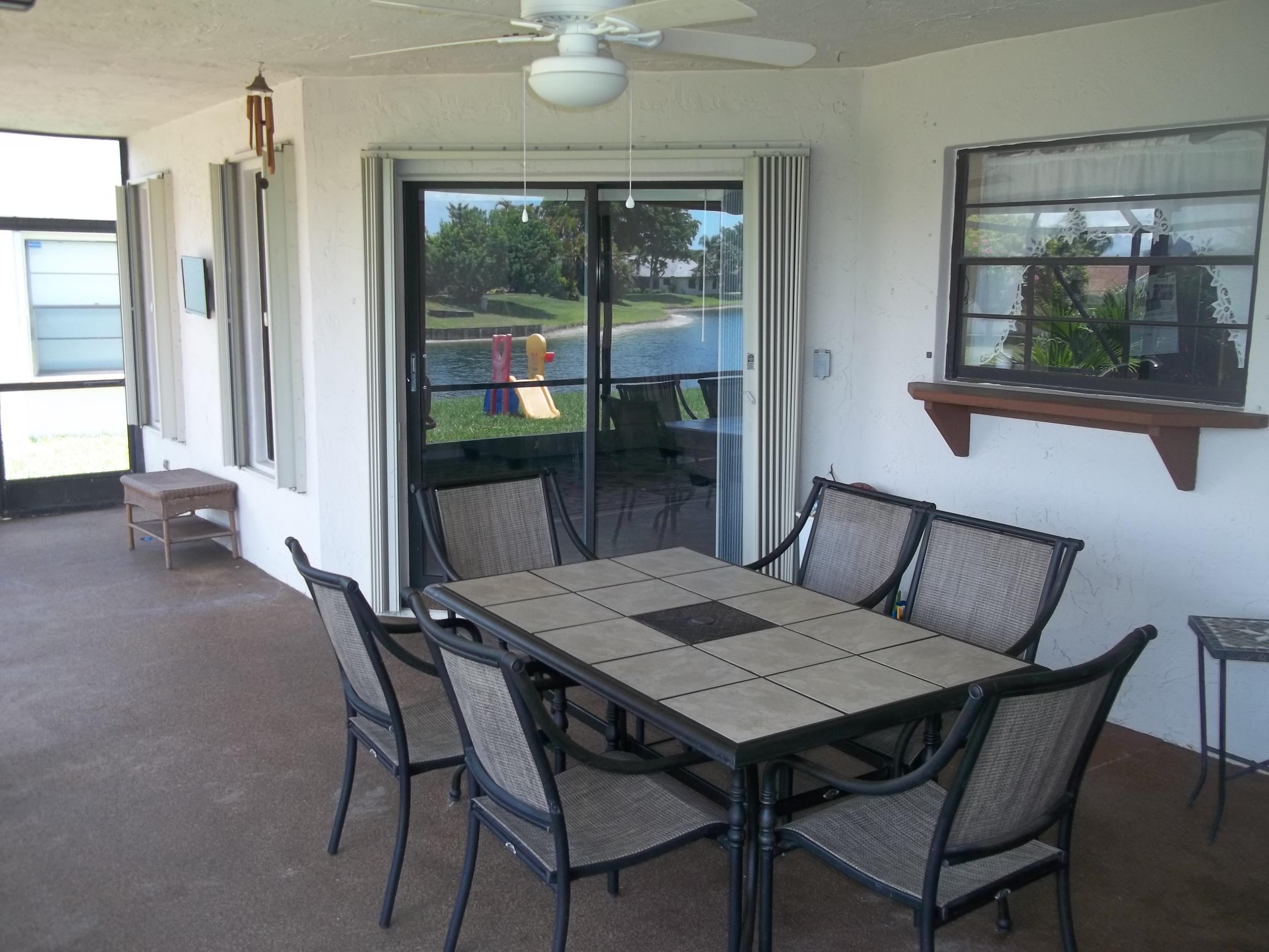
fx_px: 1173
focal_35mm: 32
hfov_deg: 56.8
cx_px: 634
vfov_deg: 44.2
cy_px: 476
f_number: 2.9
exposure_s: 1/60
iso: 80
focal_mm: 5.7
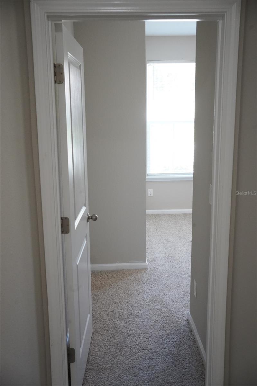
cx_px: 128
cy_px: 193
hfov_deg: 37.8
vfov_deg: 54.5
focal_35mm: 35
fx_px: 375
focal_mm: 35
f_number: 10
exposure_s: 1/60
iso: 8000
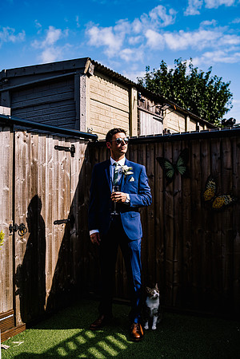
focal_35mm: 35
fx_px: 350
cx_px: 120
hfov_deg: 37.9
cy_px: 180
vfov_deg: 54.4
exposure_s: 1/1000
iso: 50
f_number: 3.2
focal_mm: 35
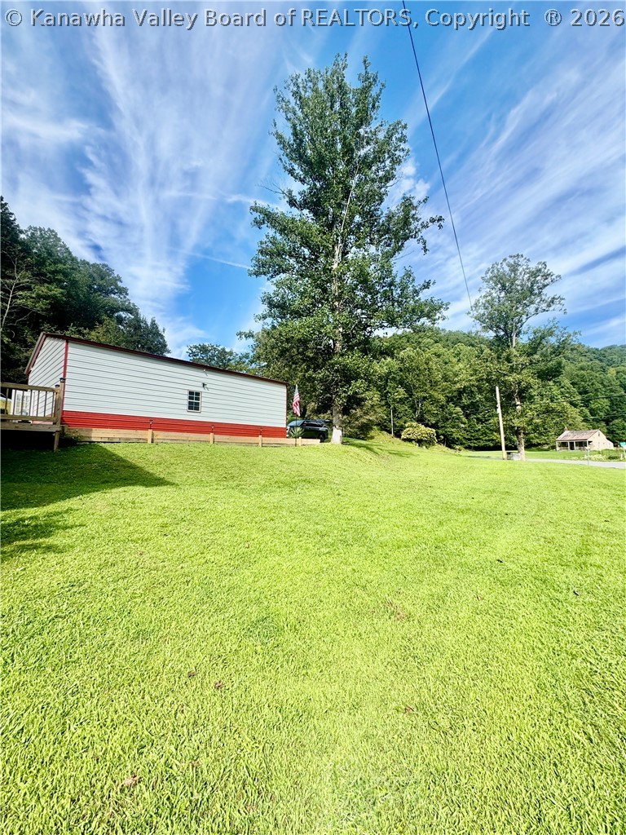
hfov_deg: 85.7
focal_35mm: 14
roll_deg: +0.4
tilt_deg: +6.7
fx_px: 338
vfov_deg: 102.1
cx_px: 313
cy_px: 418
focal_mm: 2.22
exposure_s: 1/899
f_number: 2.2
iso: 40
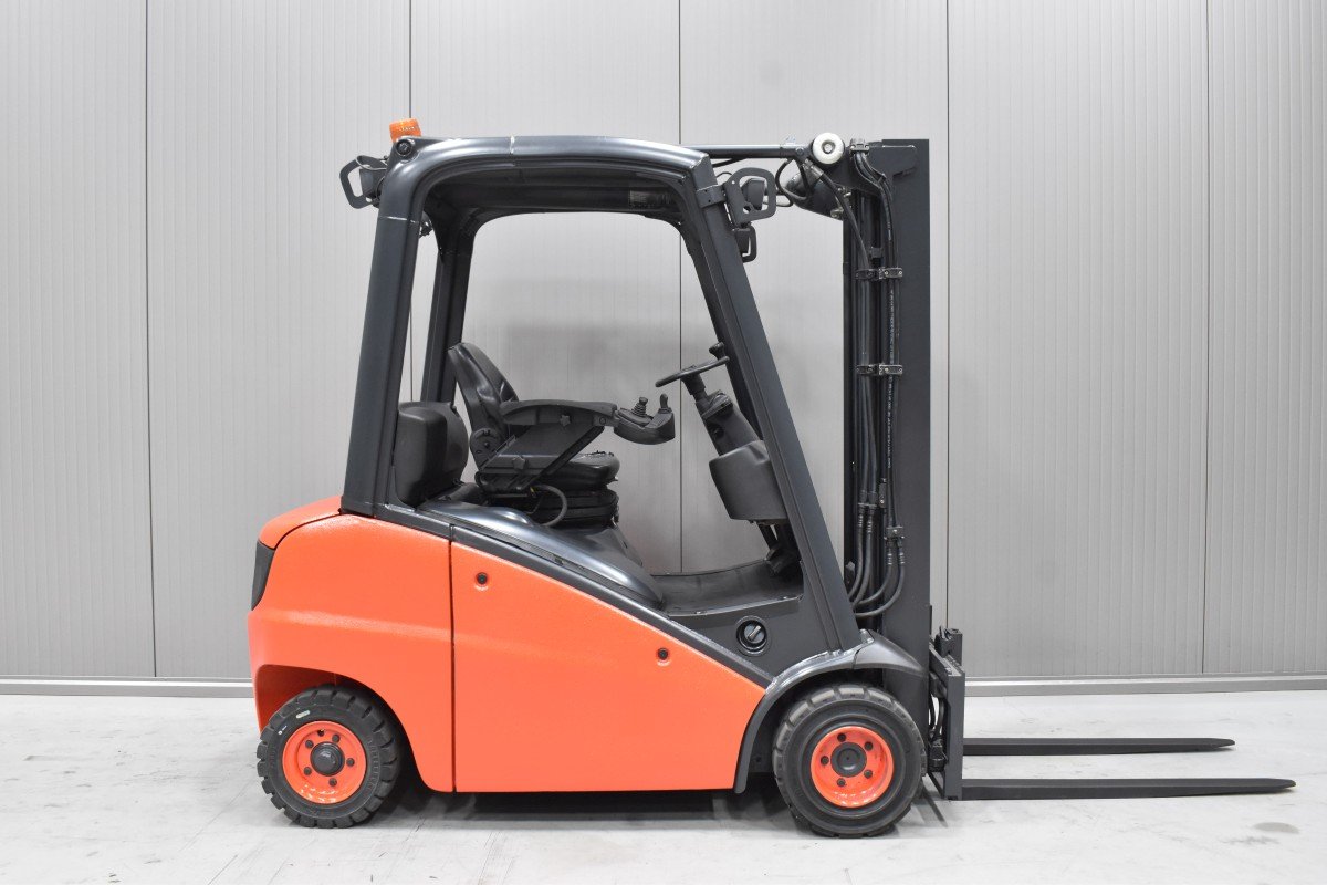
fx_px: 1216
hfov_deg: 57.2
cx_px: 664
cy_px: 442
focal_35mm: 33
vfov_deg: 40.0
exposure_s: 1/13
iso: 1600
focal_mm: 22
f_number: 6.3
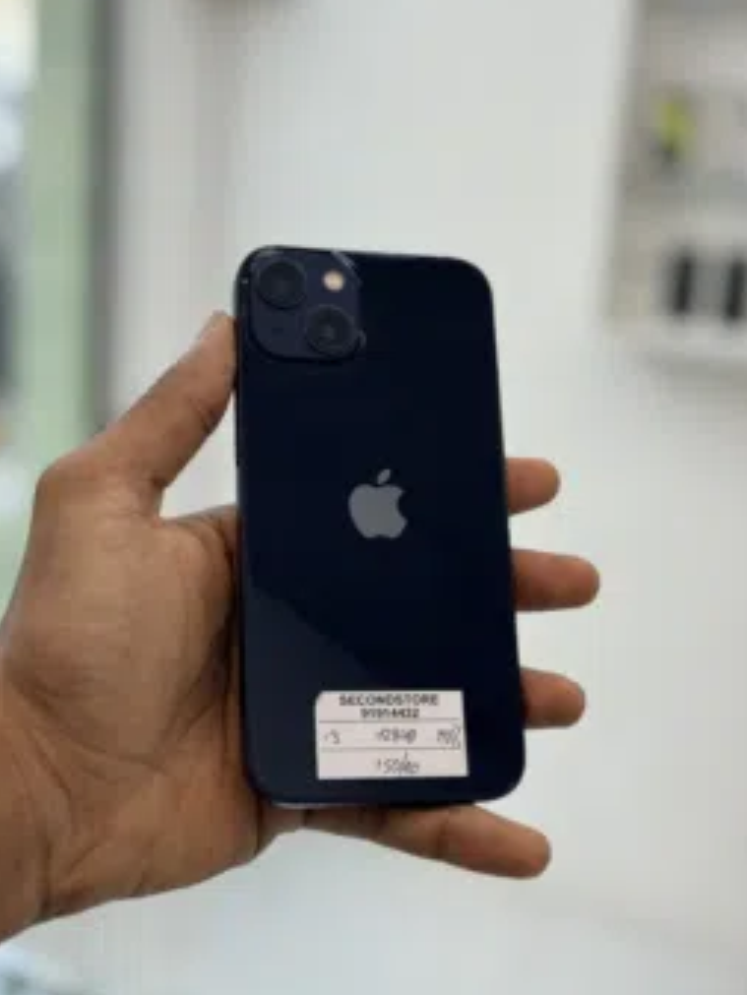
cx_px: 360
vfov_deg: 33.8
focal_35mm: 57
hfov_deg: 25.7
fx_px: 1639
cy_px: 458
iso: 64
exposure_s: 1/621
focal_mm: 6.76
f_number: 1.78
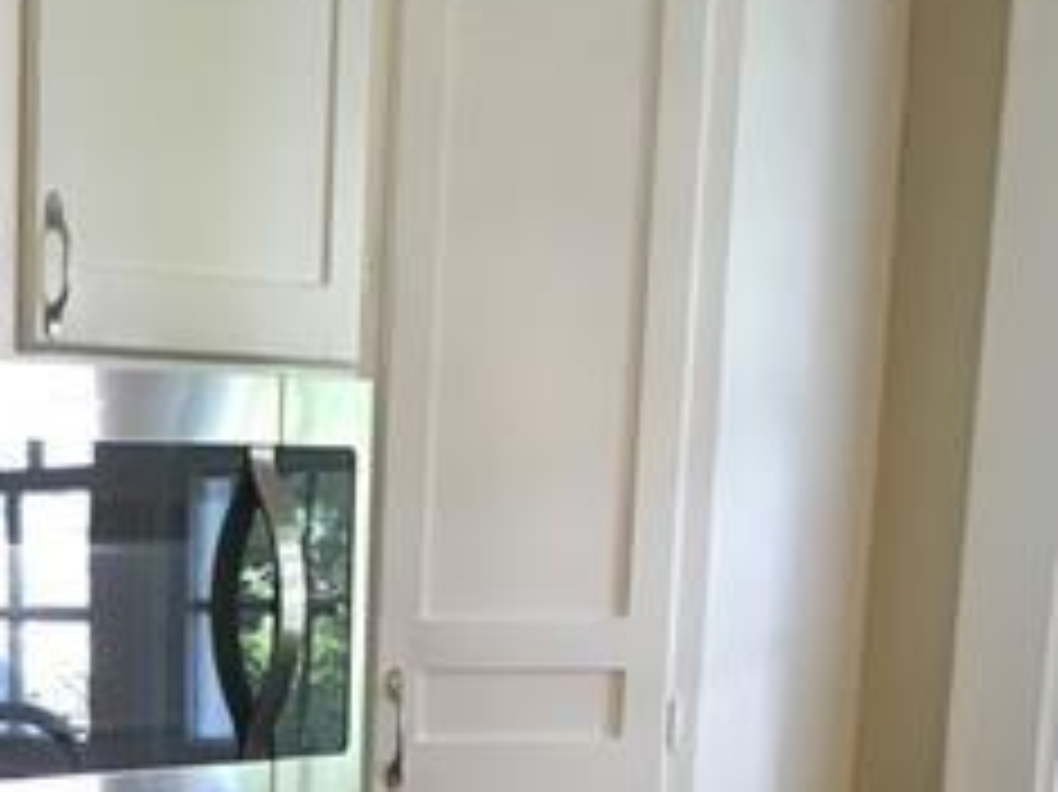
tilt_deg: -9.8
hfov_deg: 23.3
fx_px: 2413
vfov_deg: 17.8
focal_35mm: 79
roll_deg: -0.2
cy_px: 940
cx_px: -95
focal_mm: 4.15
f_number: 2.2
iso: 64
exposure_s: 1/30
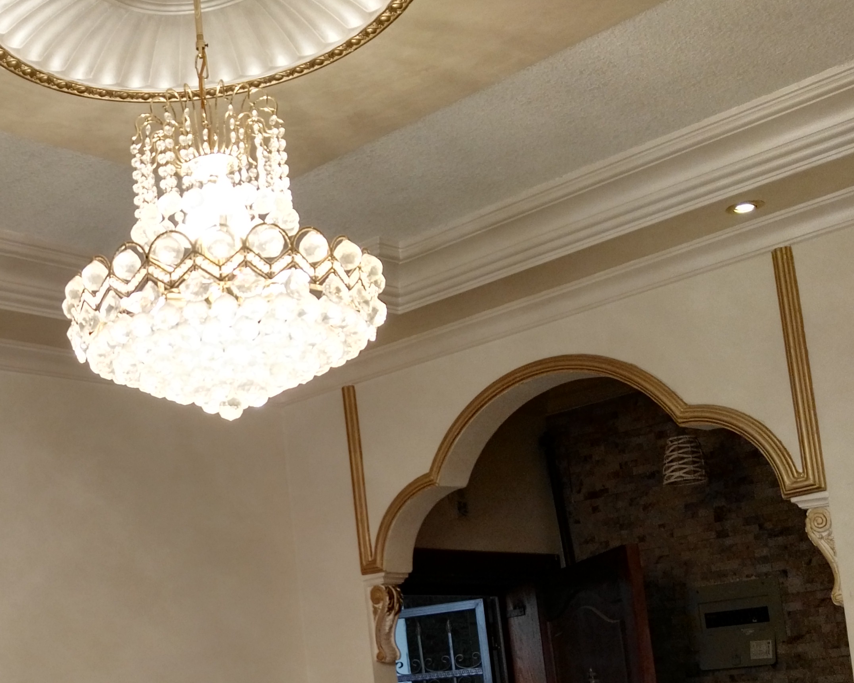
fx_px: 1340
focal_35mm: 53
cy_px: 547
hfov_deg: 33.6
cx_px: 95
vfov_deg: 28.0
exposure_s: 1/100
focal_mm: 2.96
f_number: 2
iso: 93
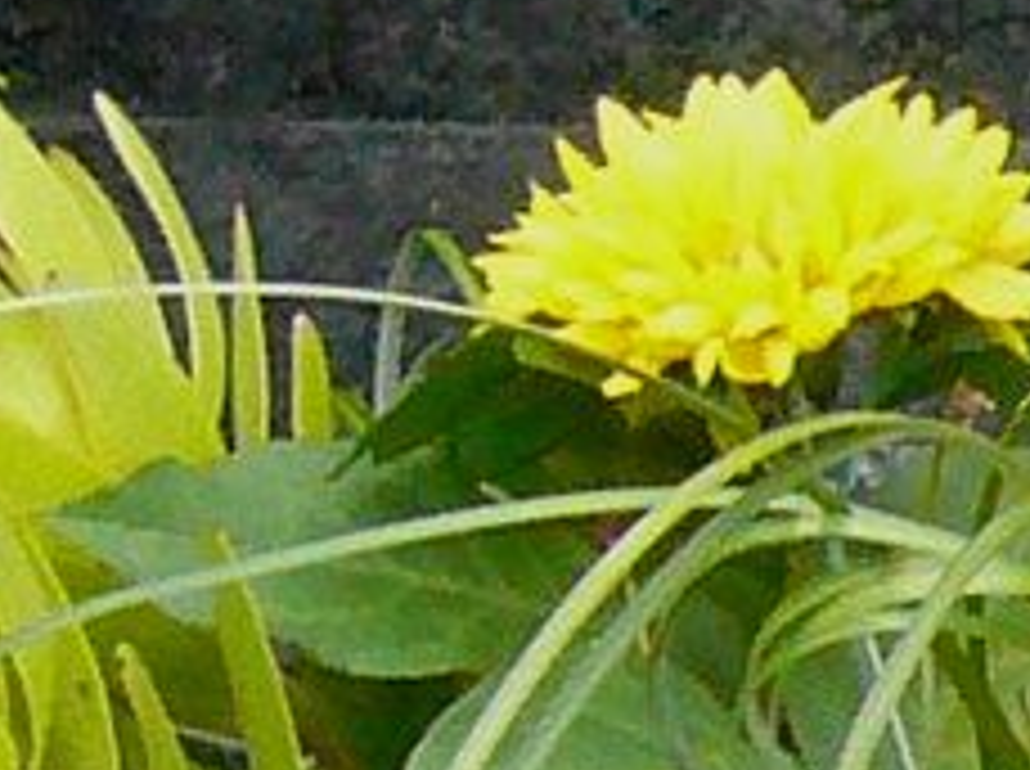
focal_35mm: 308
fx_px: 9150
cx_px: 1867
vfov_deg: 4.6
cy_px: -1405
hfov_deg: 6.3
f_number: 2.8
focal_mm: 4.7
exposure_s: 1/15
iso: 200
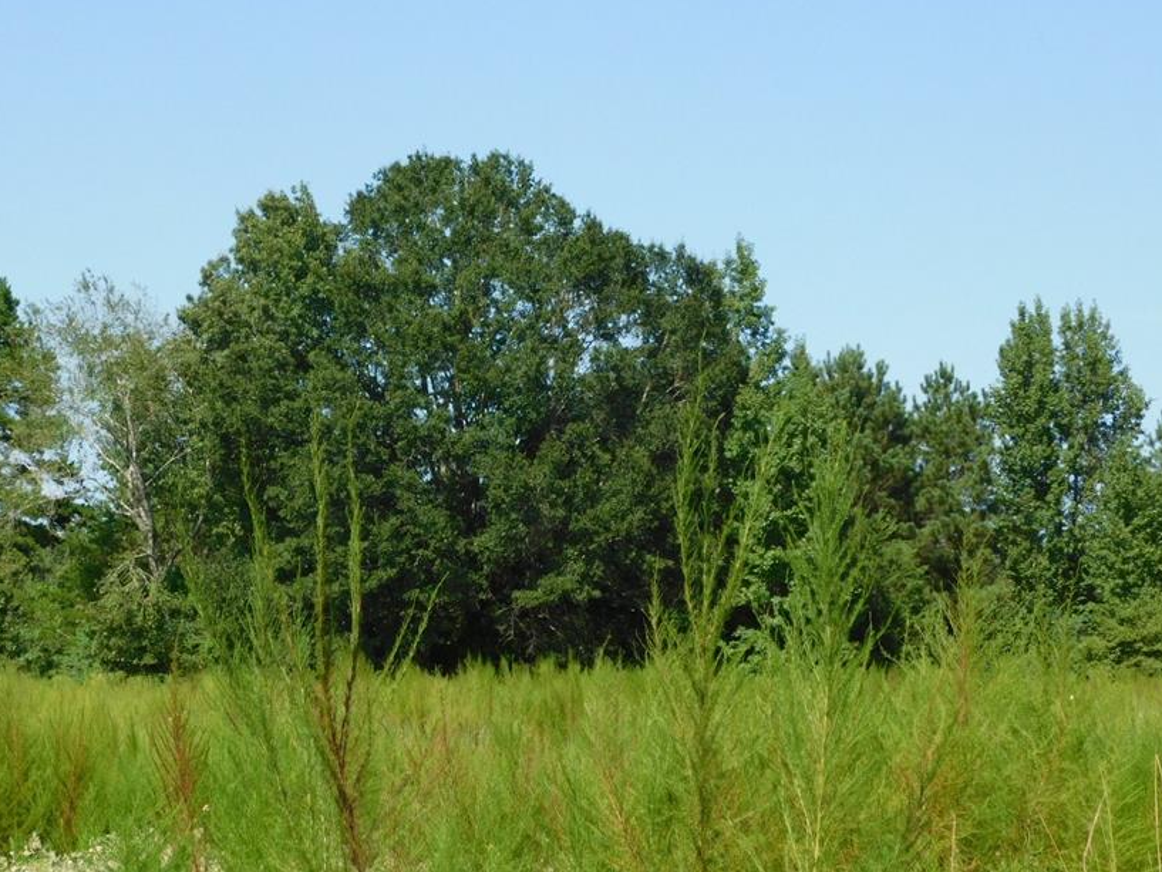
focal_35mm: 89
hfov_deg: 22.0
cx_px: 472
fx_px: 2988
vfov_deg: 16.6
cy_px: 395
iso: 125
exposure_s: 1/500
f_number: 4.3
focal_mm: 12.6
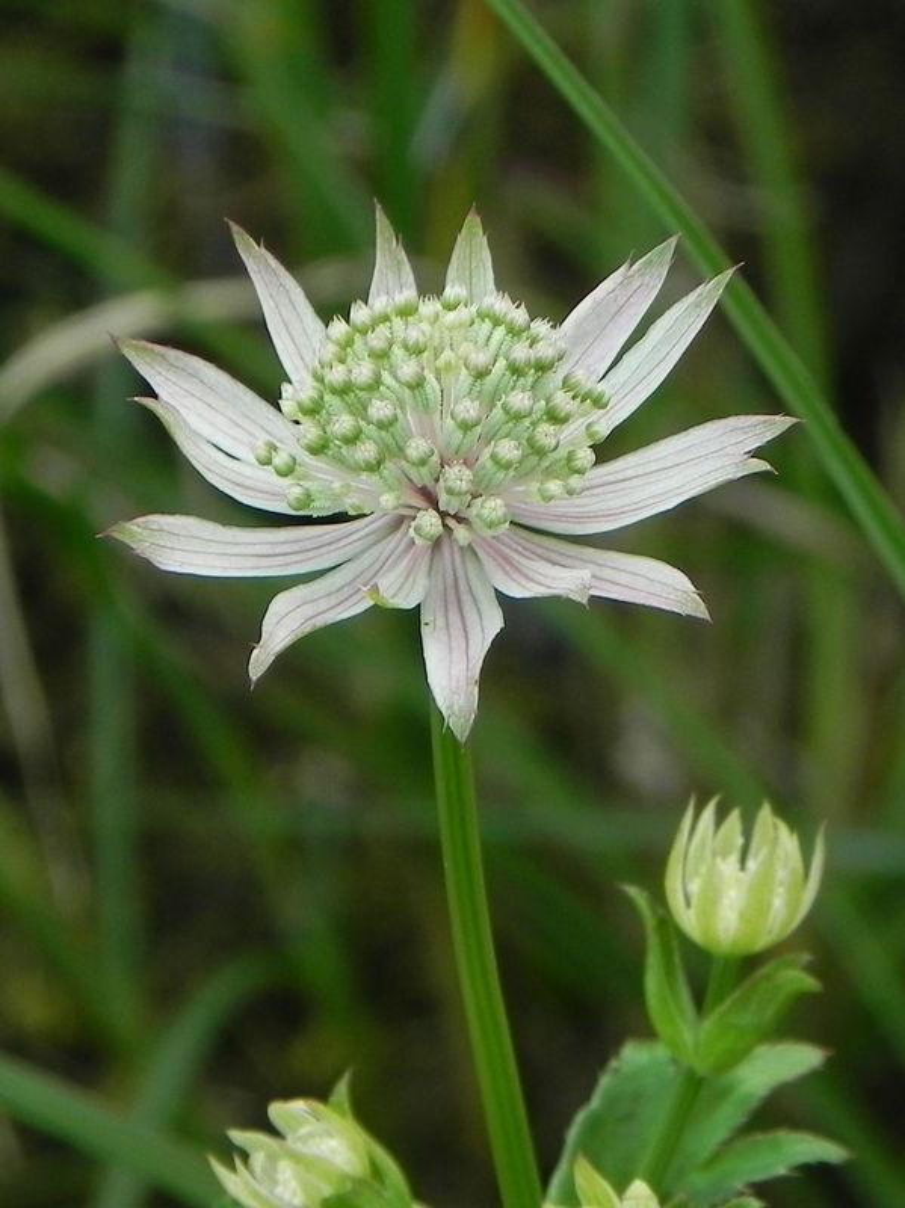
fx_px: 6421
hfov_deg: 8.1
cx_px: 452
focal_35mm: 184
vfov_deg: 10.8
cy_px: 604
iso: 160
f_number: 5
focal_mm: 32.7
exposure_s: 1/200
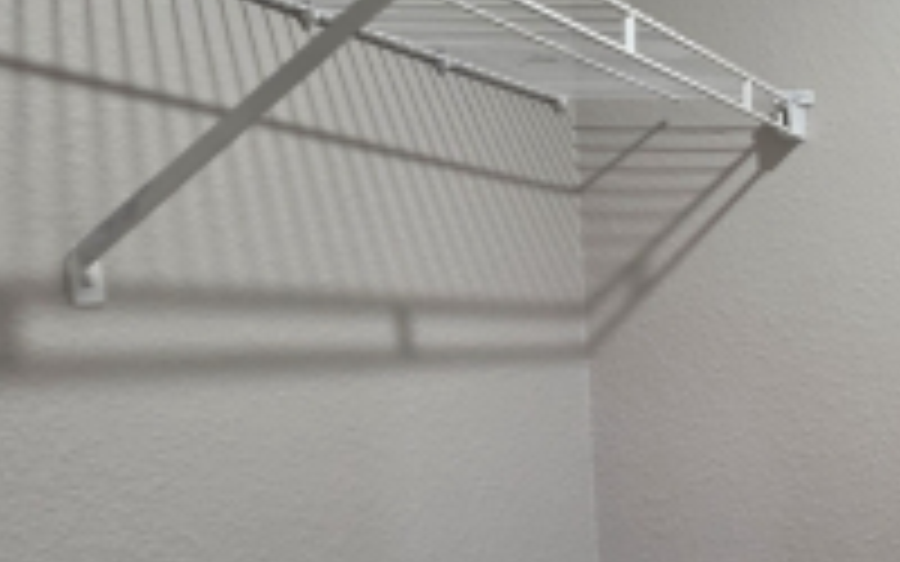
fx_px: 1128
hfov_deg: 29.1
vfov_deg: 27.8
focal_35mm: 46
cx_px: 1316
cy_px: 391
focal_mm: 2.2
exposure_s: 1/60
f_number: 1.9
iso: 160
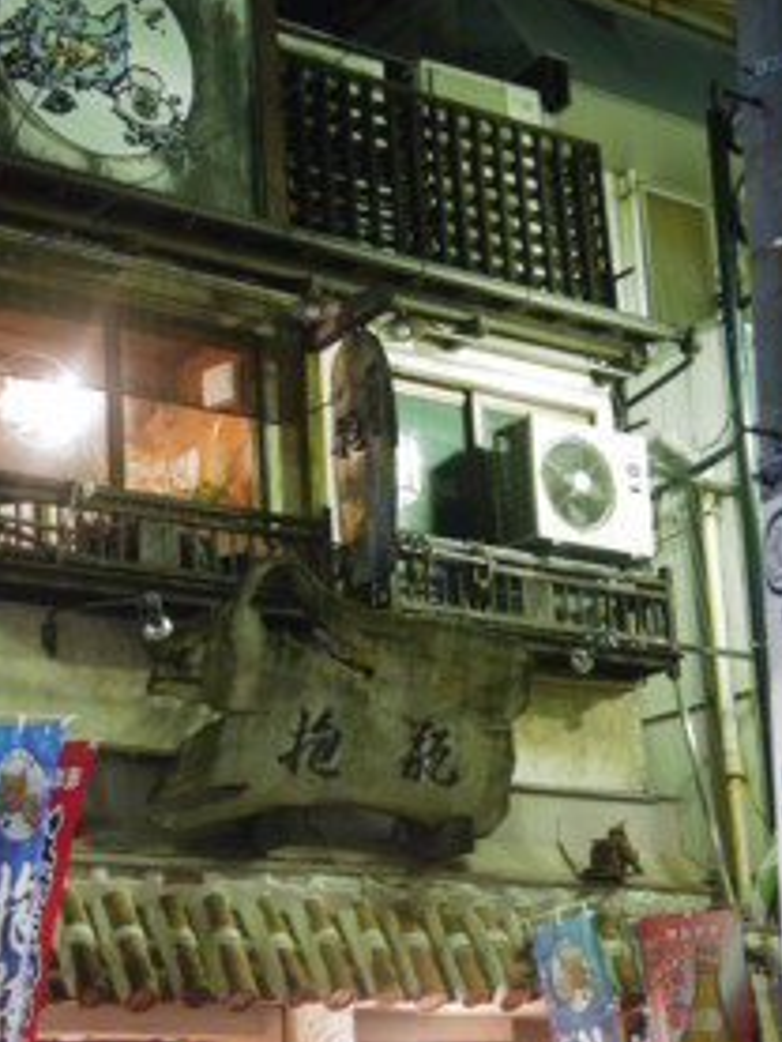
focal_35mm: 65
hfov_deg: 22.3
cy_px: 745
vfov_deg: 29.5
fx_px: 1956
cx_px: 150
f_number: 1.7
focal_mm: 20
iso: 640
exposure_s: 1/30
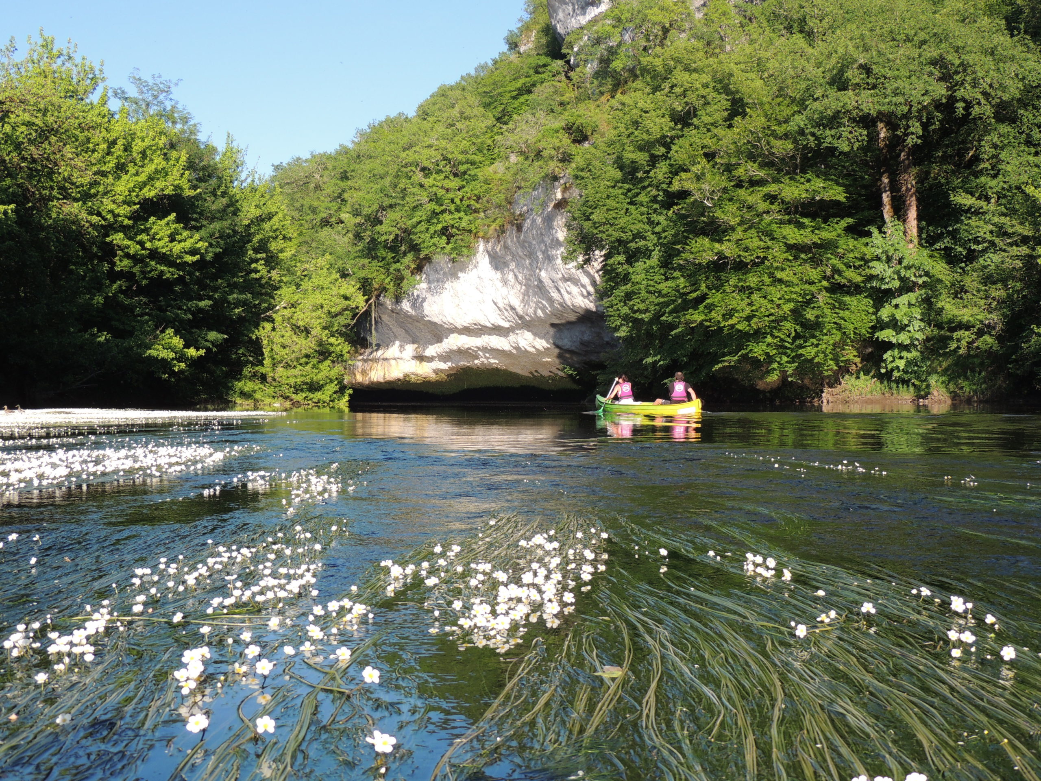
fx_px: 1203
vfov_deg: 36.0
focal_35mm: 40
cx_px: 520
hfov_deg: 46.8
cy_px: 390
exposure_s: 1/500
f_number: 3.3
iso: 100
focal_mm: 7.1
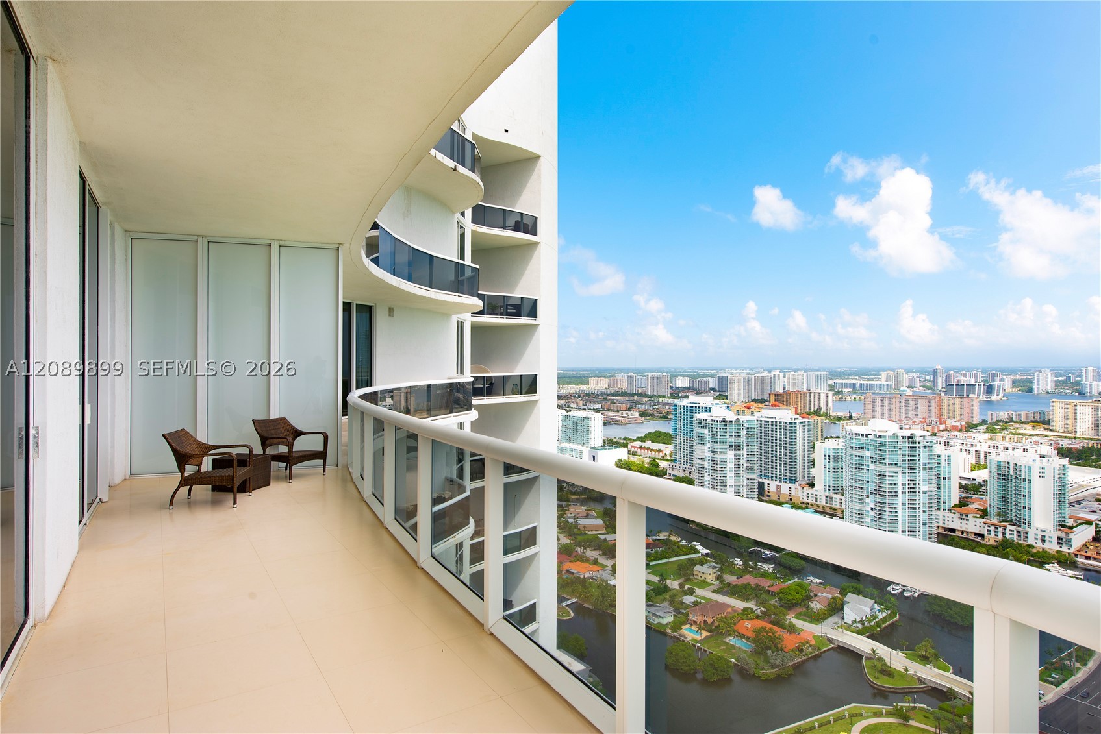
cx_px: 550
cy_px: 367
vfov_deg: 64.6
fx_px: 581
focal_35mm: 19
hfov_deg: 86.9
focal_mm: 19
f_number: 11
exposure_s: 1/125
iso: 100
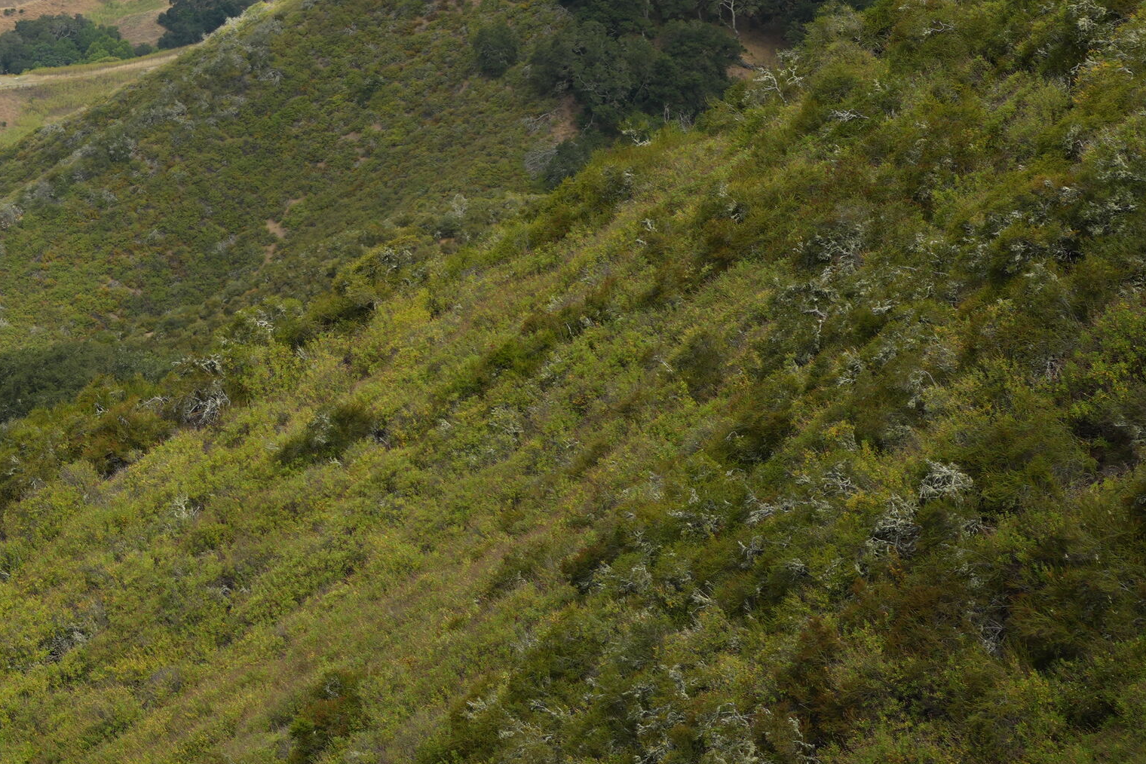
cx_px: -317
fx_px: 5699
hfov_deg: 11.2
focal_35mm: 179
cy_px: -25
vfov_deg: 7.6
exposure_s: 1/800
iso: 160
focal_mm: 63
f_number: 5
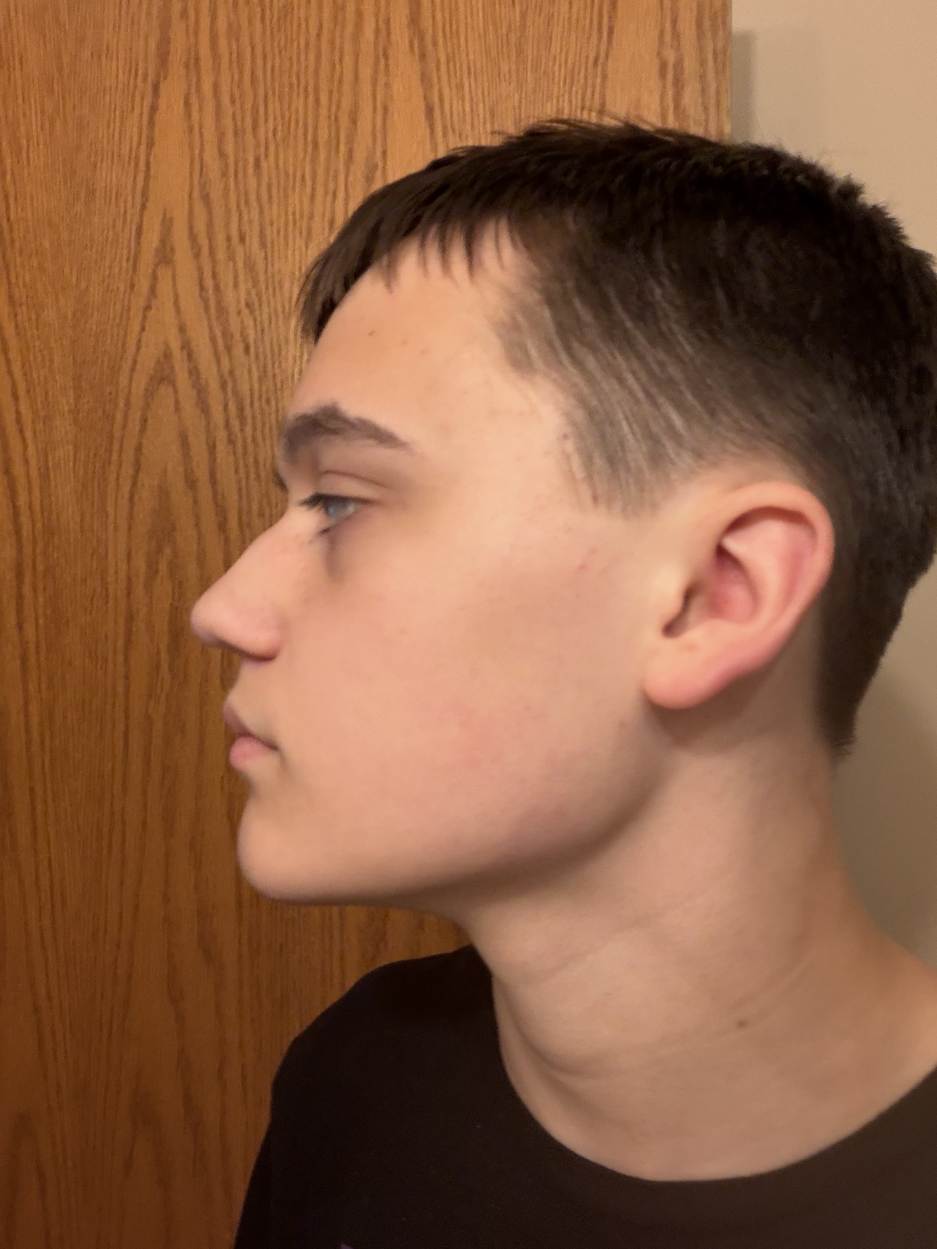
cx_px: 468
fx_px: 1083
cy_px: 624
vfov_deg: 60.0
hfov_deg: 46.8
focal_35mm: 30
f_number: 1.9
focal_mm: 2.71
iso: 125
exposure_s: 1/60
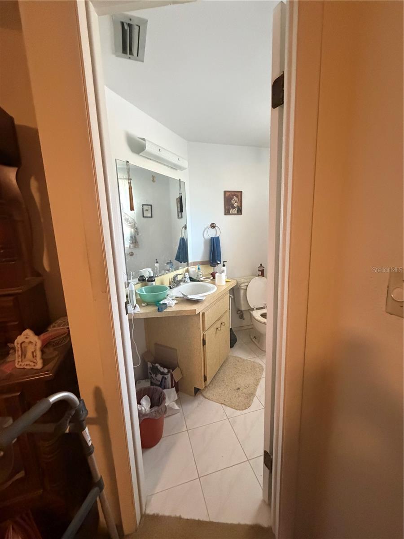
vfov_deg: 102.1
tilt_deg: -9.5
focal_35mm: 14
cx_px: 202
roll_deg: +2.7
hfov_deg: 85.7
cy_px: 270
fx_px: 218
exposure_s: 1/60
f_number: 2.2
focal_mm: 2.22
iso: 800
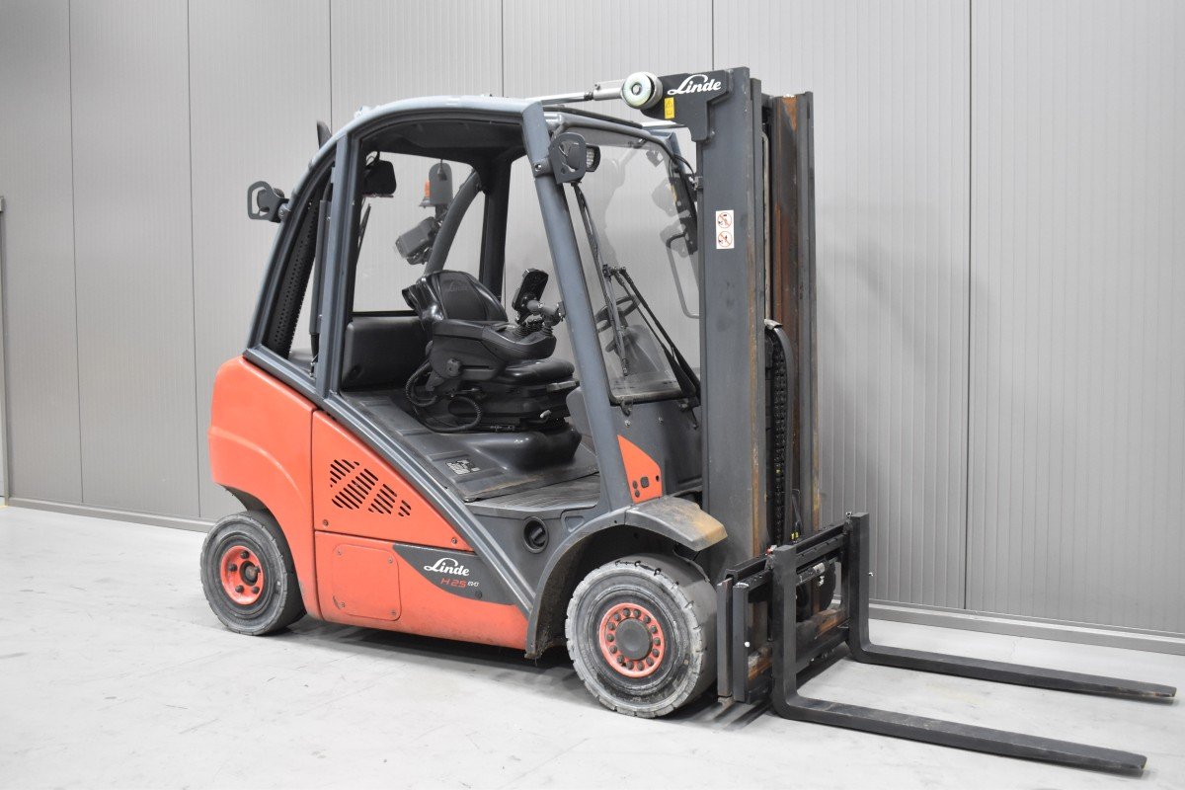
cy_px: 395
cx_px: 592
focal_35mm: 36
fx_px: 1185
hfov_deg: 53.1
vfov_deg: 36.9
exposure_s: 1/30
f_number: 4.5
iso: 1600
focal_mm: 24
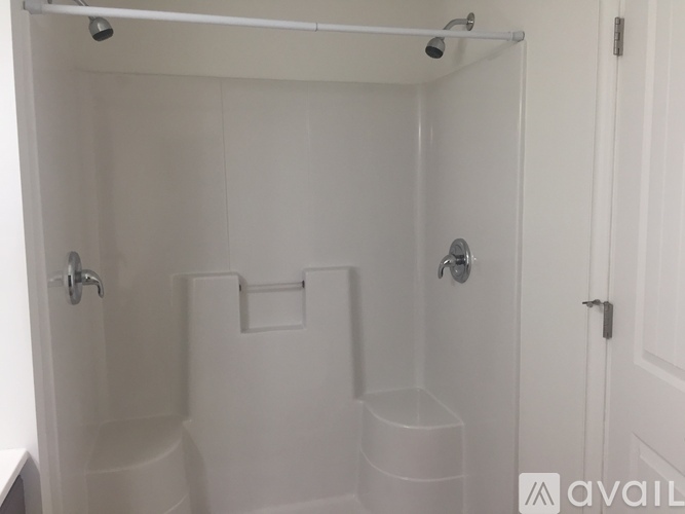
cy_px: 257
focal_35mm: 29
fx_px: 574
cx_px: 342
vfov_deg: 48.2
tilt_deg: -7.6
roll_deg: +0.1
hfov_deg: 61.7
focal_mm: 4.15
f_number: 2.2
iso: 32
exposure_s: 1/30
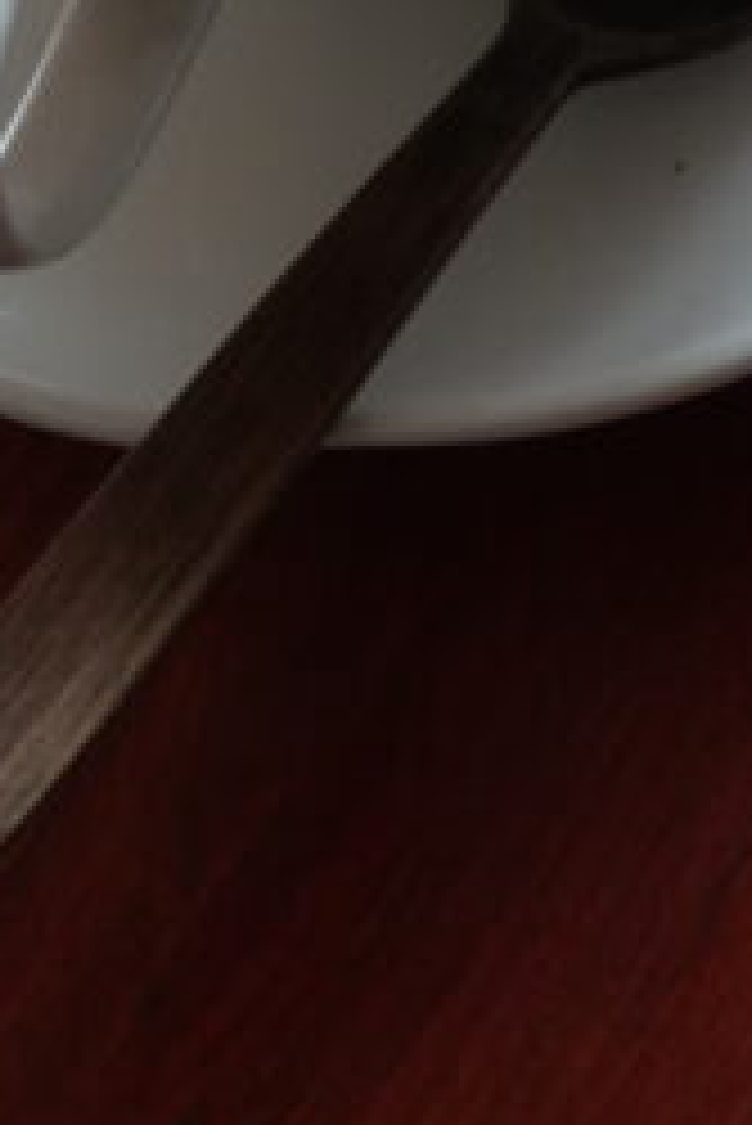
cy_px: -626
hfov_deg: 6.1
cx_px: -453
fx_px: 6915
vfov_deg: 9.0
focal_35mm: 221
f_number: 5.6
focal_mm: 36
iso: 800
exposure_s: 1/160
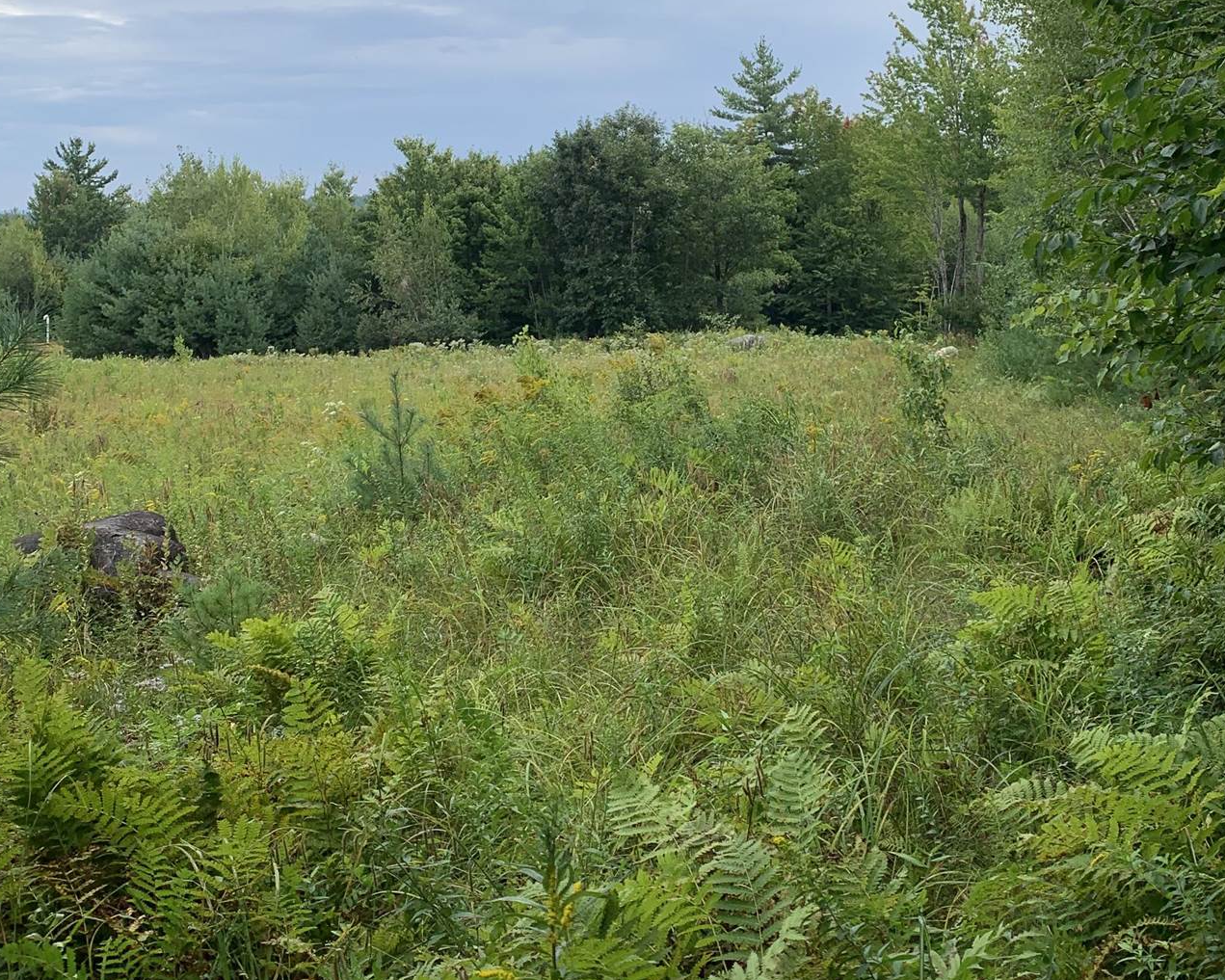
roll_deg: +2.9
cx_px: 697
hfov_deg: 40.2
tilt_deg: -0.1
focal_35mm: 46
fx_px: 1668
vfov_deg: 32.0
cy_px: 222
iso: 25
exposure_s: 1/1585
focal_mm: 4.25
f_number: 1.8
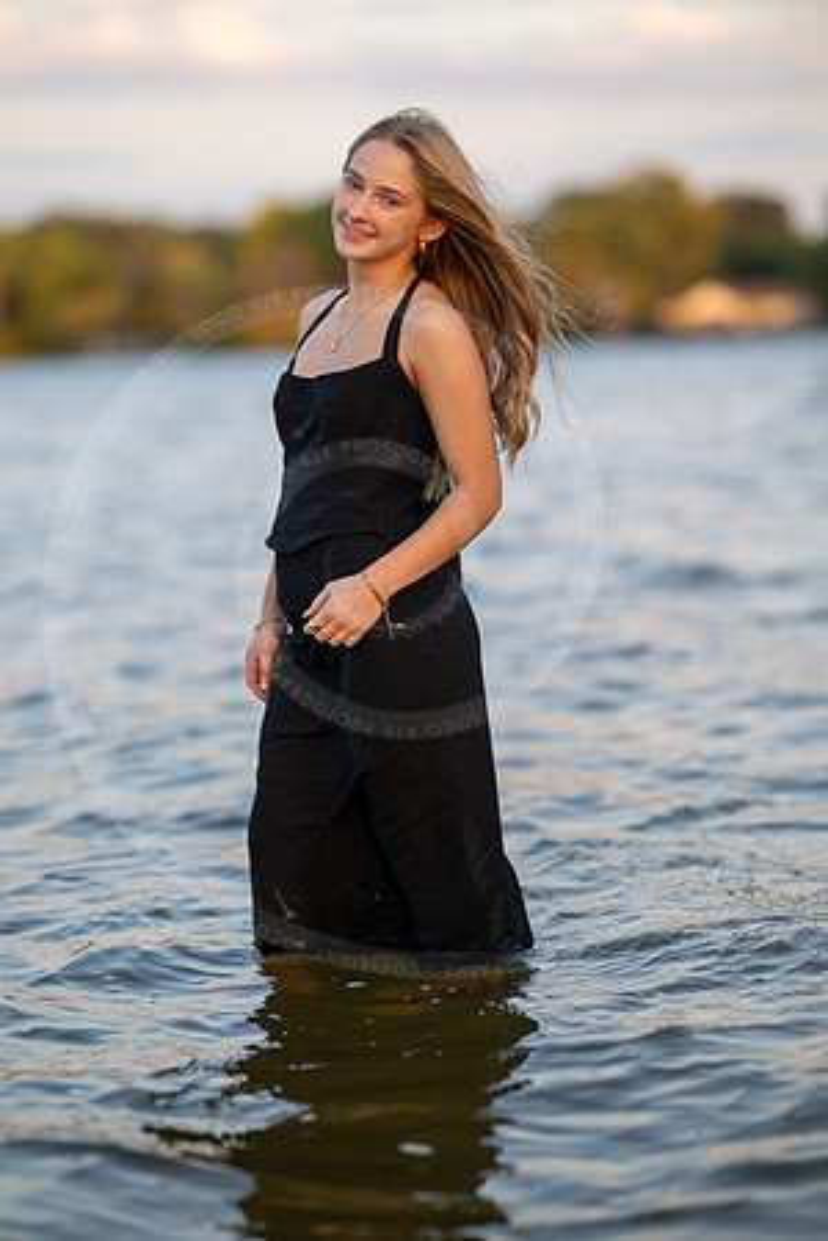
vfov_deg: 23.9
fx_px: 2932
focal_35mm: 85
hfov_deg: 16.1
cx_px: 414
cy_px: 620
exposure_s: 1/800
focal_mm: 85
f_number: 1.6
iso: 125
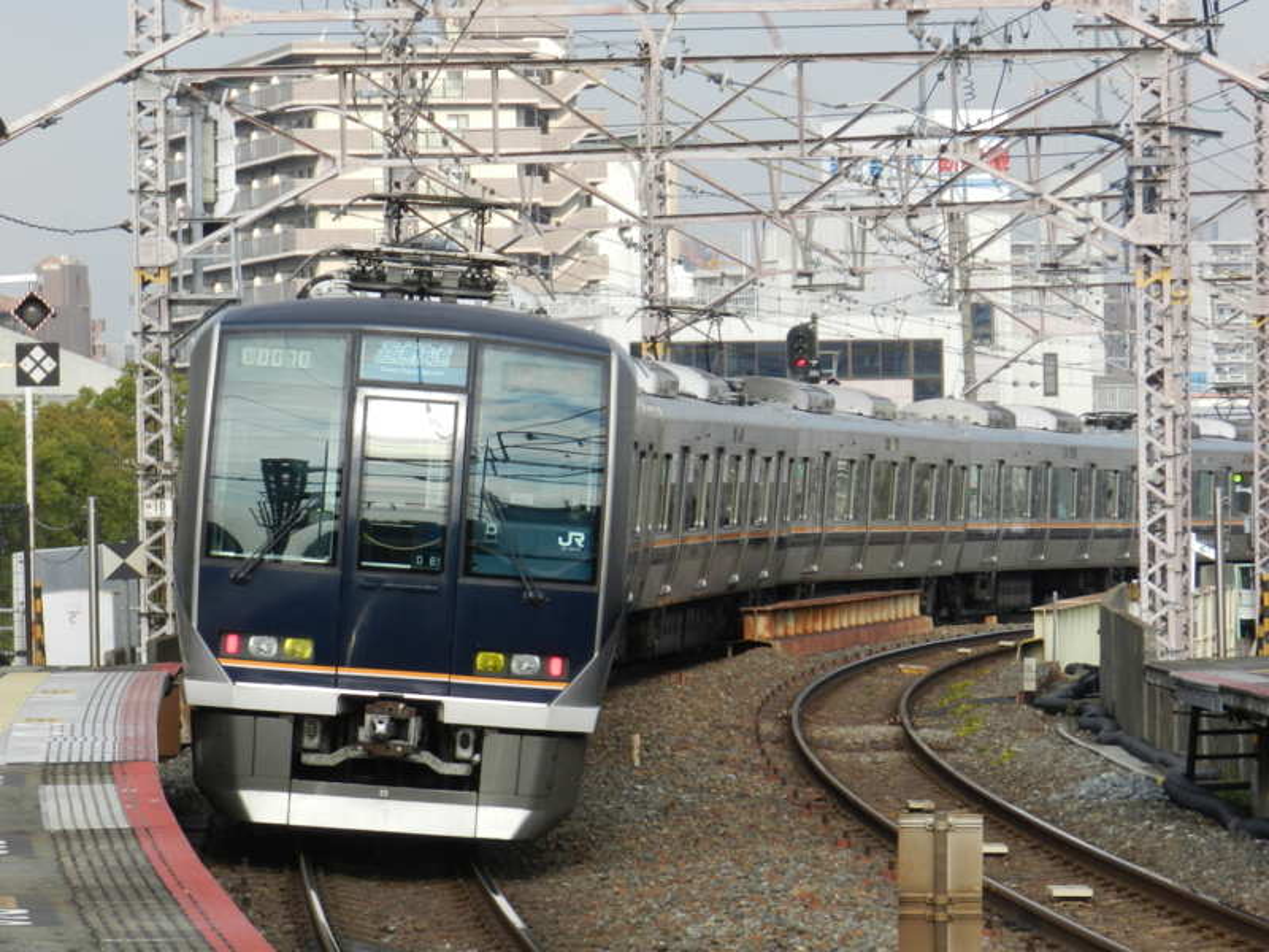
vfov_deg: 7.8
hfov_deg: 10.4
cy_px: 476
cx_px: 634
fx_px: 7002
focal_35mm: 191
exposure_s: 1/400
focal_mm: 34
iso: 160
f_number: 5.5
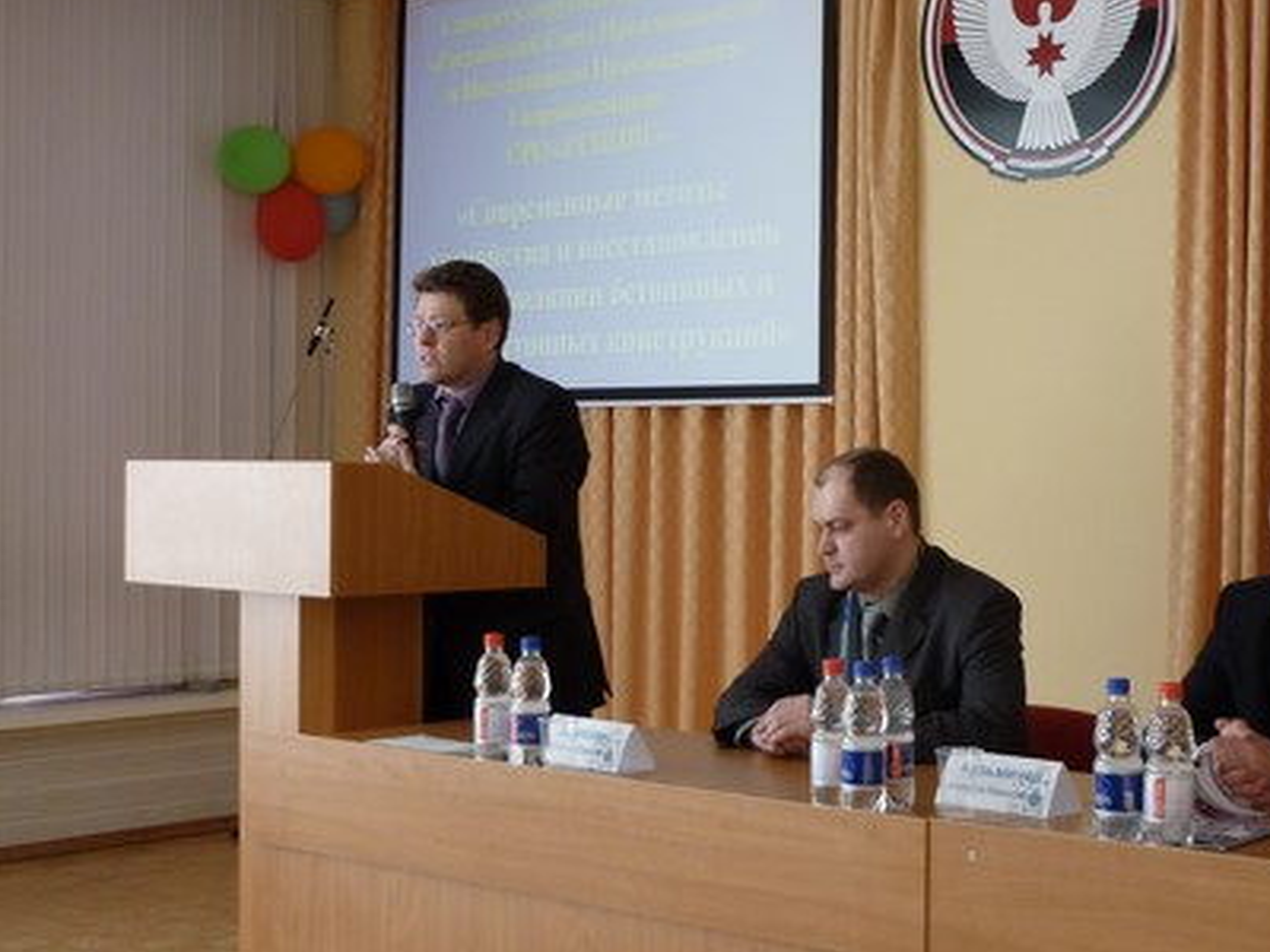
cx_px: 711
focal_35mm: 54
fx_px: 1981
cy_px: 451
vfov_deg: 27.0
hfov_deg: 35.5
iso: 80
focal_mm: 5.5
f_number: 2.8
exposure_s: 1/50
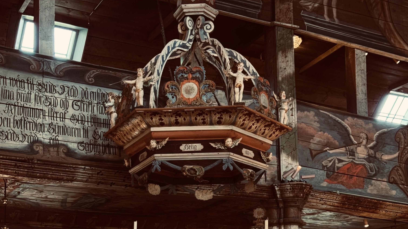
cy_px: 222
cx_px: 204
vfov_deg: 16.9
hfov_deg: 30.2
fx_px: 757
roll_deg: +0.5
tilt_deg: +9.8
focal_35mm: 70
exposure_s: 1/50
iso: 160
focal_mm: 6.76
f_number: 1.78
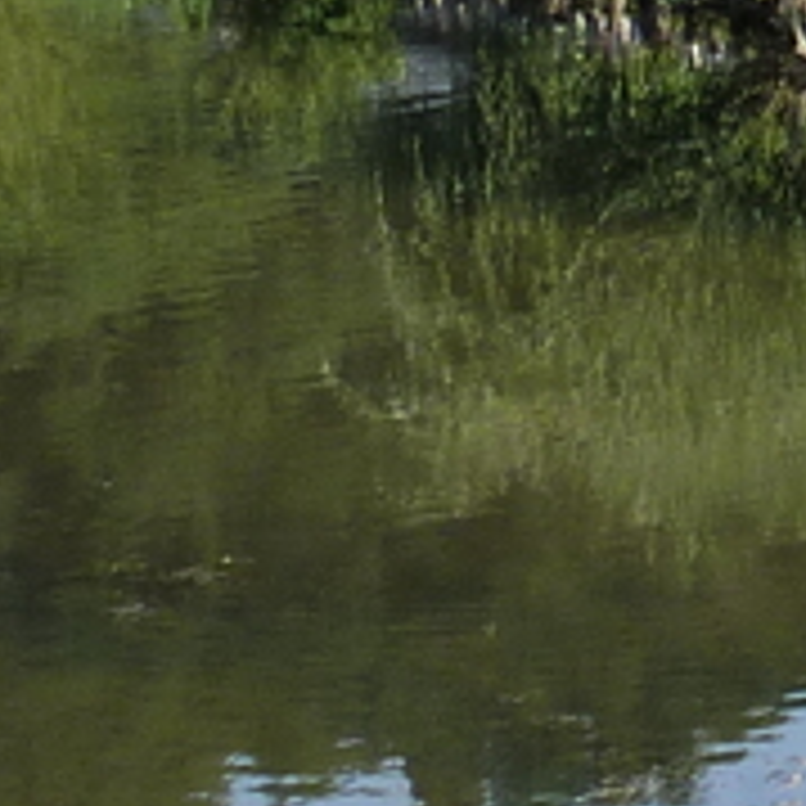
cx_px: 2594
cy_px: -441
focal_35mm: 190
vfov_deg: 9.0
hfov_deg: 7.7
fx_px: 5005
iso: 125
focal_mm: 5.3
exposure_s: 1/320
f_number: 4
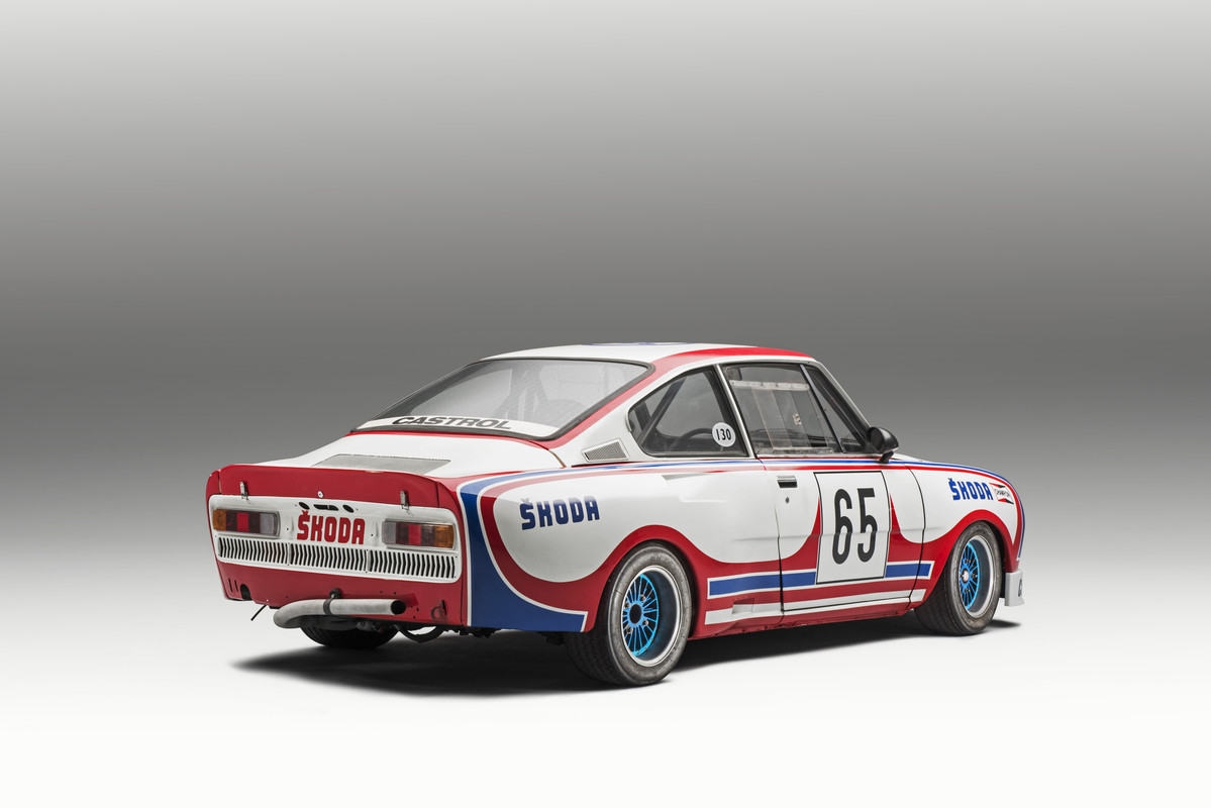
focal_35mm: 62
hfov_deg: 32.4
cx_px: 606
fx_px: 2086
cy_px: 404
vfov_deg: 21.9
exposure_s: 1.6
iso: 100
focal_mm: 62
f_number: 16
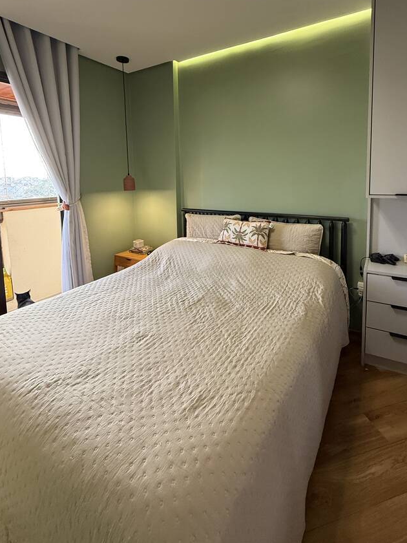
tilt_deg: -5.0
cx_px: 228
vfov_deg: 86.1
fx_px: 282
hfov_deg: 71.3
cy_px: 206
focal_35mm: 18
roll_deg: +0.5
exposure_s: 1/60
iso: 320
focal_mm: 2.22
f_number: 2.2
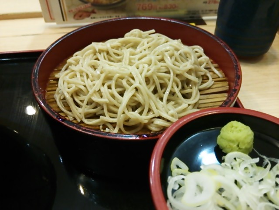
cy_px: 105
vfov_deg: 49.7
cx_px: 140
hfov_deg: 63.4
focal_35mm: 28
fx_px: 226
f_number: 2.5
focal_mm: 4.21
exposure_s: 1/40
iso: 320
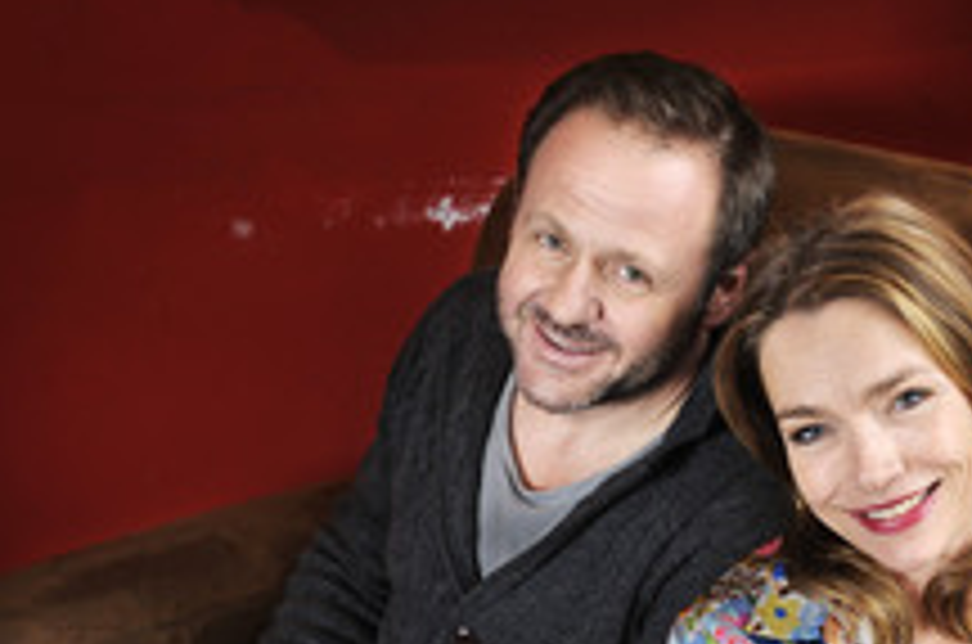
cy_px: 581
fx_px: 2479
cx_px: 686
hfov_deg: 22.1
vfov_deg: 14.6
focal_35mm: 92
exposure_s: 1/50
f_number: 4
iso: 400
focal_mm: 44
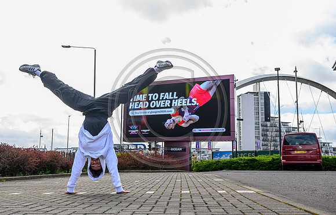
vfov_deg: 37.2
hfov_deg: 55.4
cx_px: 146
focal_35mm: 35
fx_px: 319
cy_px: 124
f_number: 6.3
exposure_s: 1/640
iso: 500
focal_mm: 30
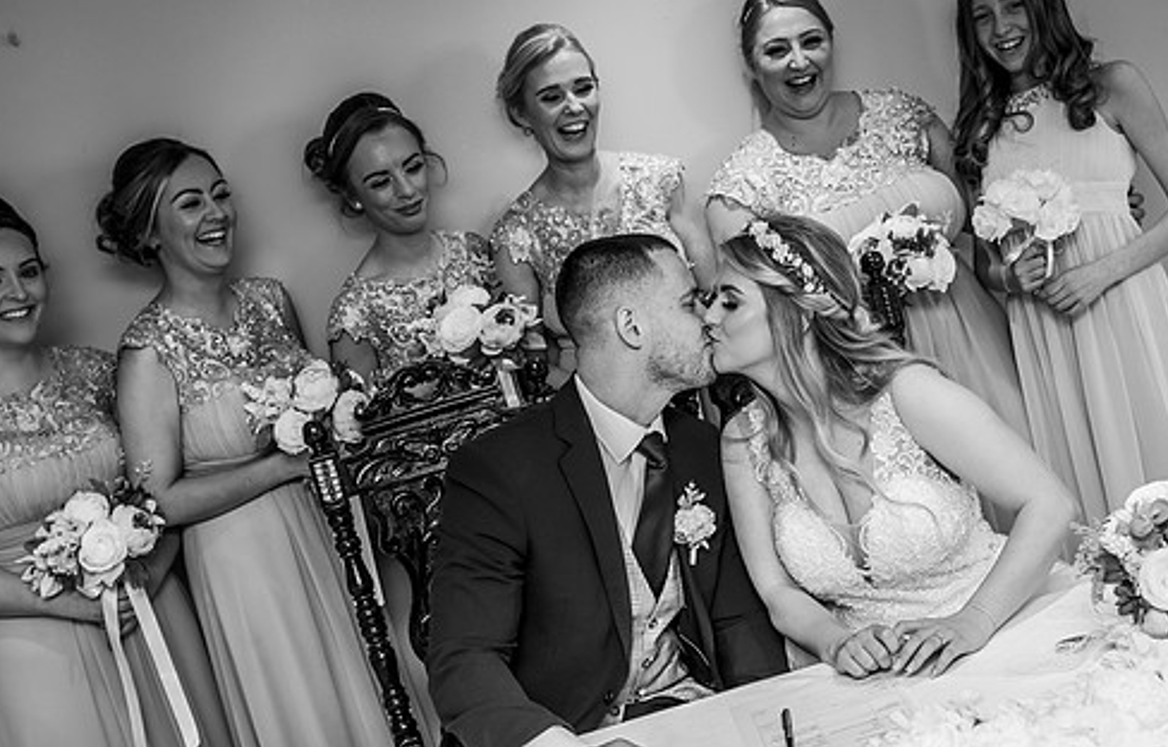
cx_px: 621
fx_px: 1698
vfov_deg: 24.8
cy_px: 382
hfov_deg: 37.9
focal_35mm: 53
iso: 200
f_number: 4
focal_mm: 35
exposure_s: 1/60
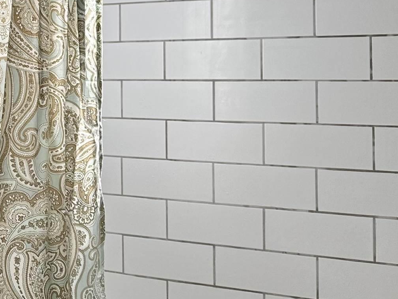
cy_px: 52
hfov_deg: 23.2
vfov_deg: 19.9
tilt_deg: +1.6
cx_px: -138
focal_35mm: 73
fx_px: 839
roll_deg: -0.1
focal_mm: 6.86
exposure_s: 1/169
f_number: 1.78
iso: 64
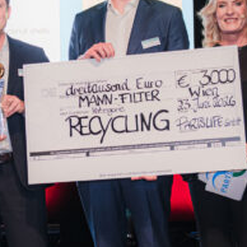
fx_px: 896
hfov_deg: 15.6
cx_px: 51
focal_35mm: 111
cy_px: 123
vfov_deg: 15.7
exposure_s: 1/80
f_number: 2.8
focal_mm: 29
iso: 500
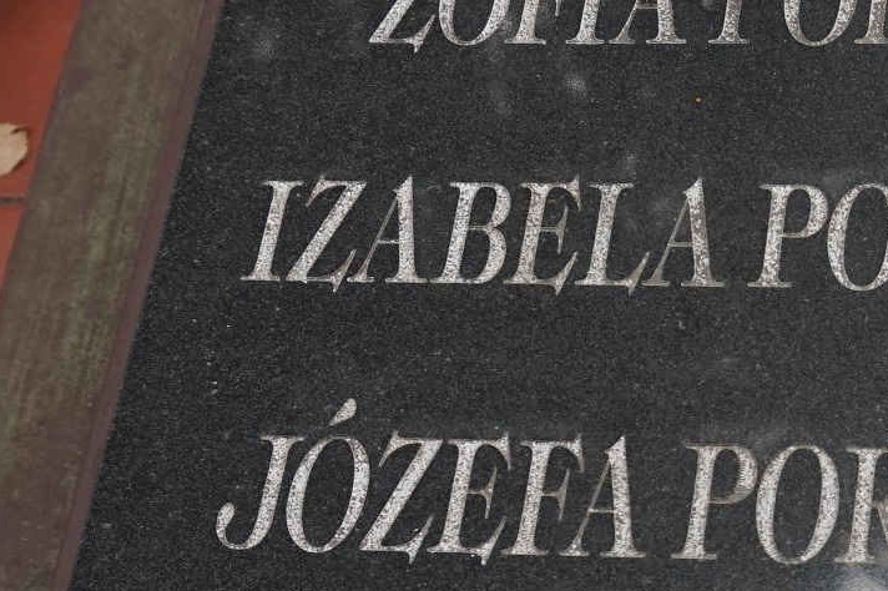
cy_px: 454
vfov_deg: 14.8
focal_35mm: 92
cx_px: 1070
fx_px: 2268
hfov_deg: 20.7
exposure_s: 1/200
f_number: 5.6
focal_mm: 16
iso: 100
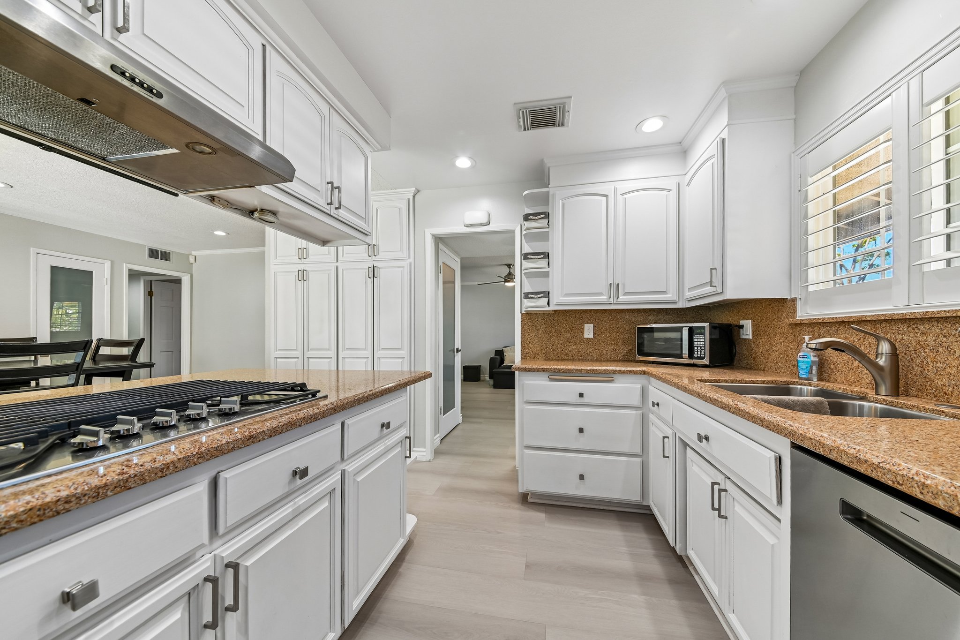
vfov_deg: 90.0
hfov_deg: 112.6
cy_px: 320
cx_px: 480
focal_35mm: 12
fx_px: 320
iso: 250
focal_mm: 12
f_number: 8
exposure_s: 1/20
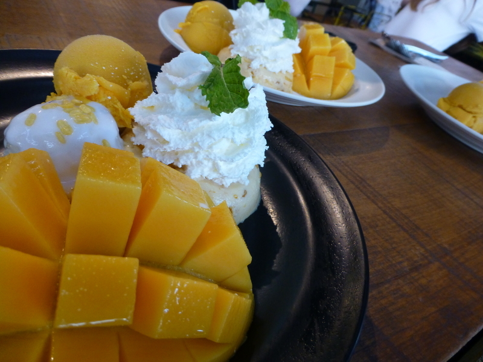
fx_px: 335
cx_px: 242
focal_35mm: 24
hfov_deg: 71.6
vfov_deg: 56.8
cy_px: 181
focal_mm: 4.3
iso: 320
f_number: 3.3
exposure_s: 1/60
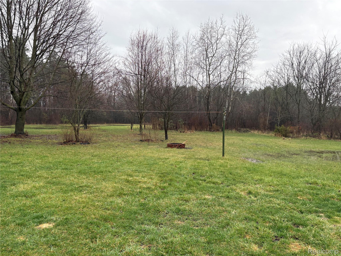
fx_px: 256
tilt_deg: -1.8
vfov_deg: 53.1
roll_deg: -1.7
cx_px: 170
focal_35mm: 26
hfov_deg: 67.3
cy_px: 128
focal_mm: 5.96
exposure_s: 1/515
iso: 50
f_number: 1.6
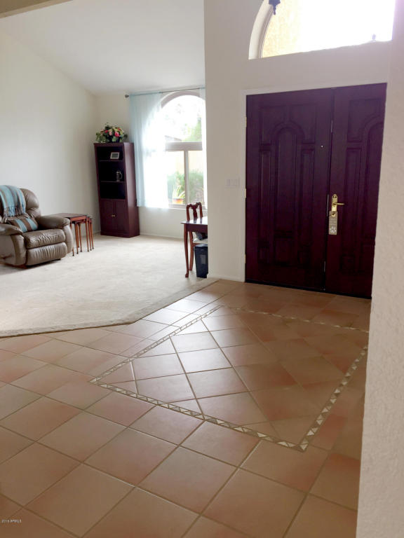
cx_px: 202
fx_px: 451
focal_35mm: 29
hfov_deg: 48.2
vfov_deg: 61.7
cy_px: 269
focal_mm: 4.15
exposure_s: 1/40
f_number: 2.2
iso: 32
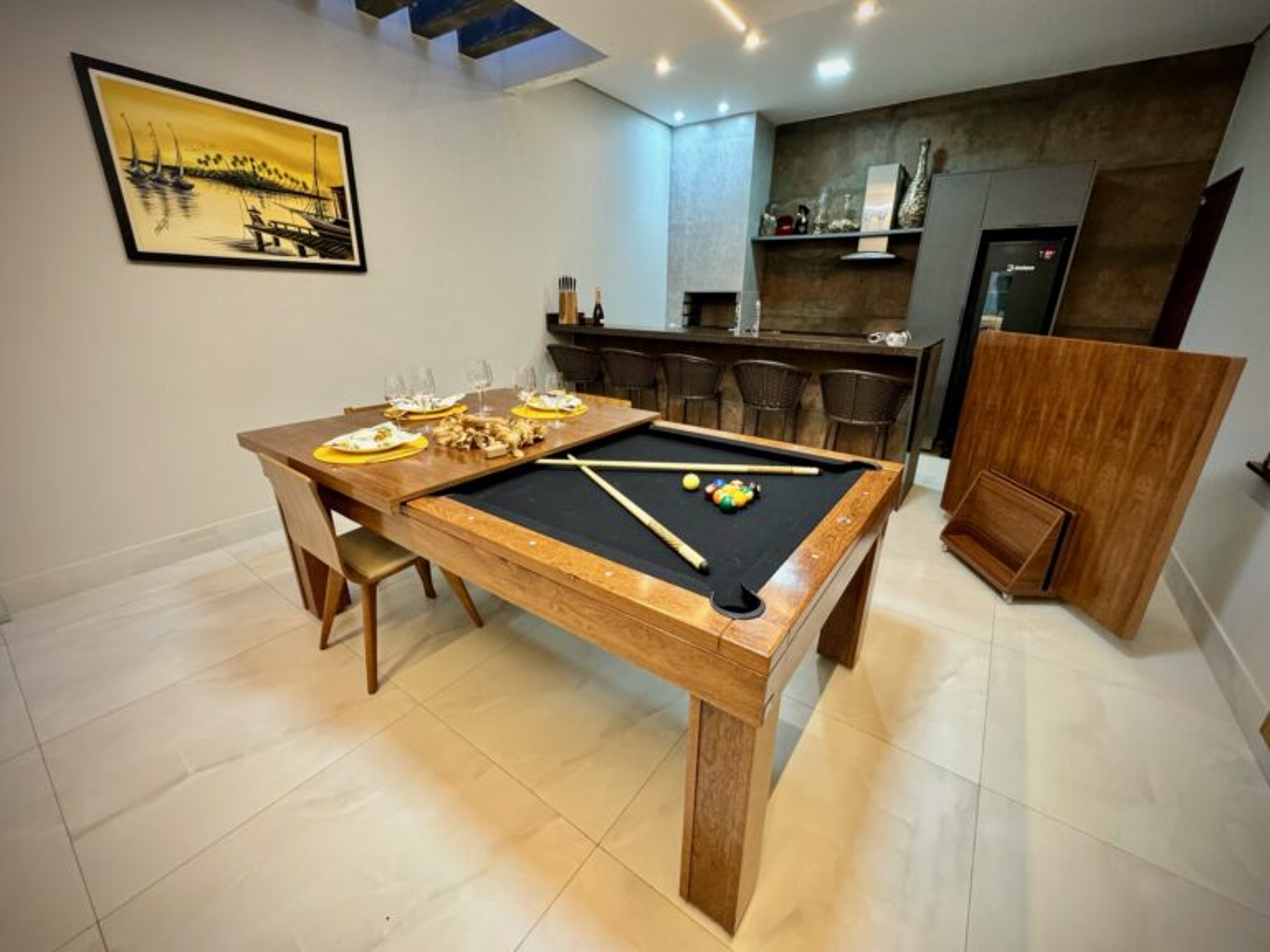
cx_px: 635
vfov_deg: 85.7
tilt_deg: -20.2
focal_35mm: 14
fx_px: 514
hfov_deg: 102.1
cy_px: 476
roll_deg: -1.2
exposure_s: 1/60
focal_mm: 2.22
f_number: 2.2
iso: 400
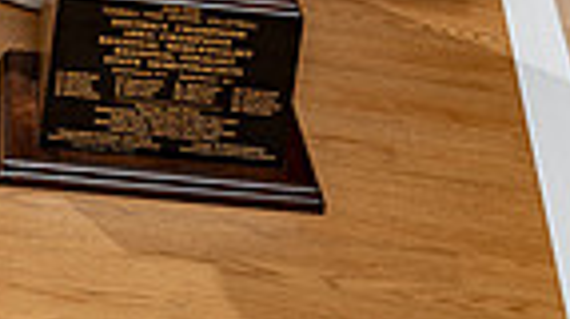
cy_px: -514
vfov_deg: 6.9
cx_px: 279
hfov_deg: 13.3
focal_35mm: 162
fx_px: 2445
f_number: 8
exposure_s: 1/250
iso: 100
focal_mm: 49
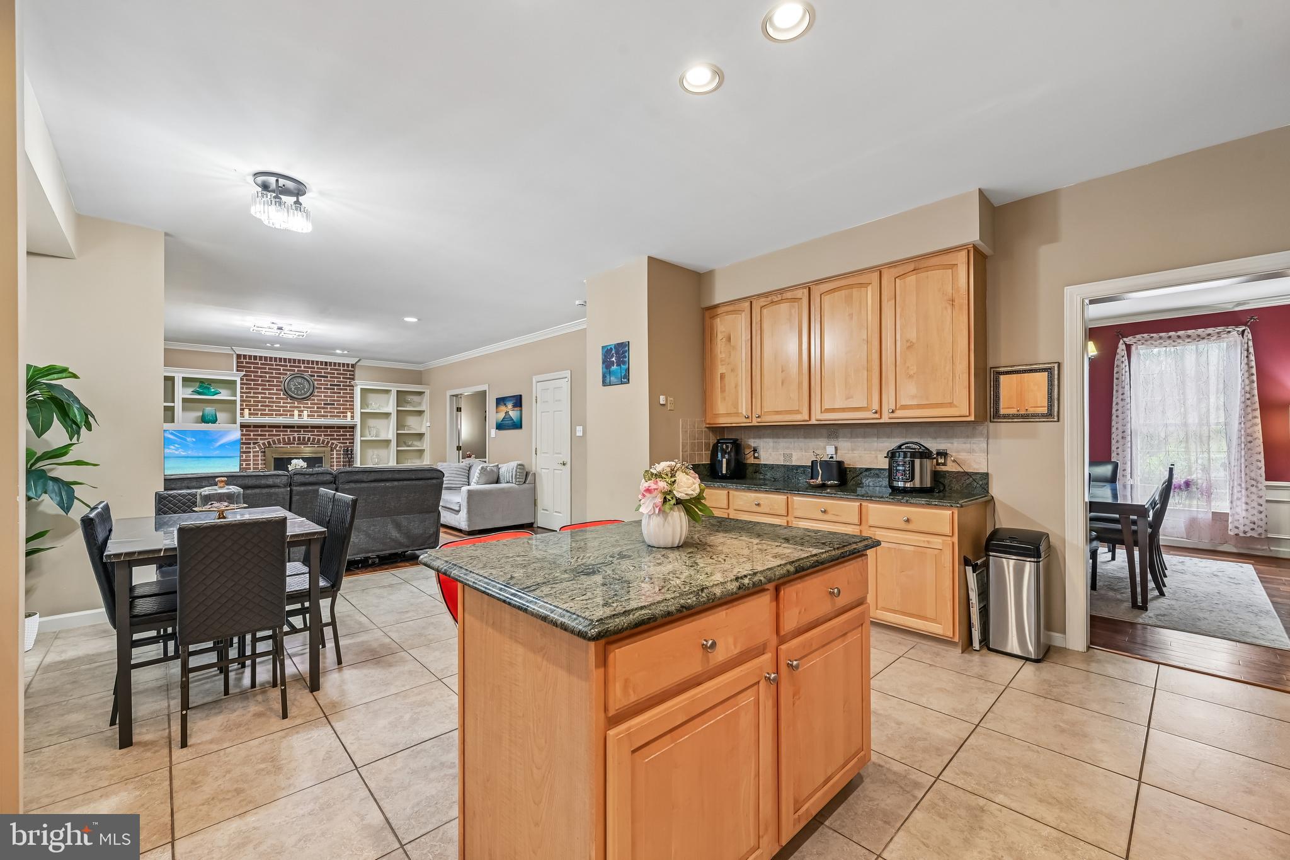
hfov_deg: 104.3
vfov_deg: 81.2
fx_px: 502
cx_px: 645
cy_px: 430
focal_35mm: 14
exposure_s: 1/8
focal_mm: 14
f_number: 8
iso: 400
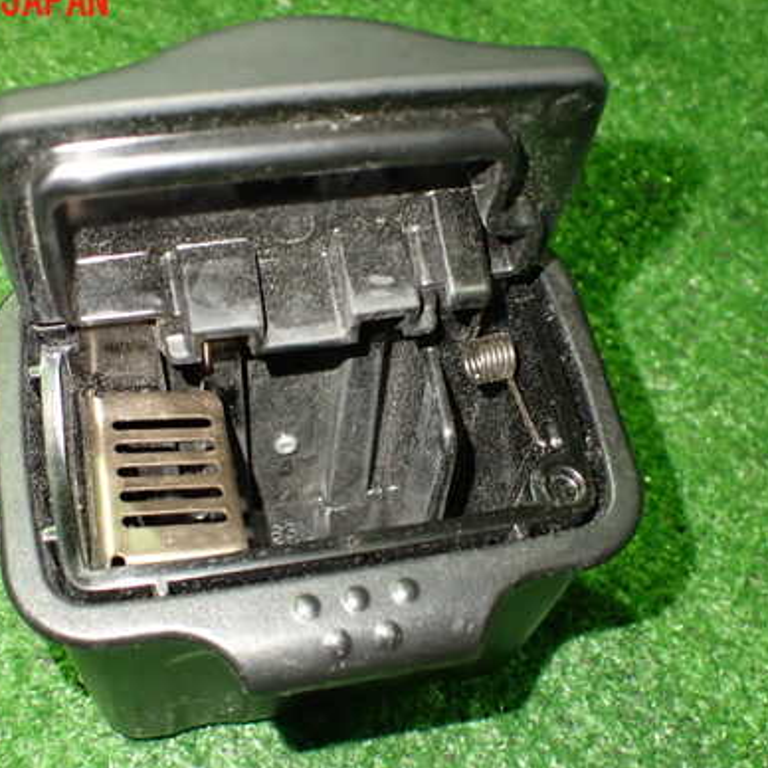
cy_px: 424
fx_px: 1029
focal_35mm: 41
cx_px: 342
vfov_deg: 40.9
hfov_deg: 40.9
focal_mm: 5.4
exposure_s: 1/30
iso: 800
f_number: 2.3
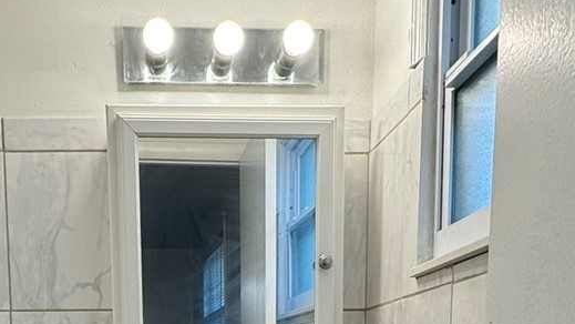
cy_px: 482
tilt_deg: -9.6
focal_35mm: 47
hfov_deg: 43.1
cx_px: 194
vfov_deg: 21.5
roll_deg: +0.3
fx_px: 717
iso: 64
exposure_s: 1/120
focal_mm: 2.22
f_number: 2.2
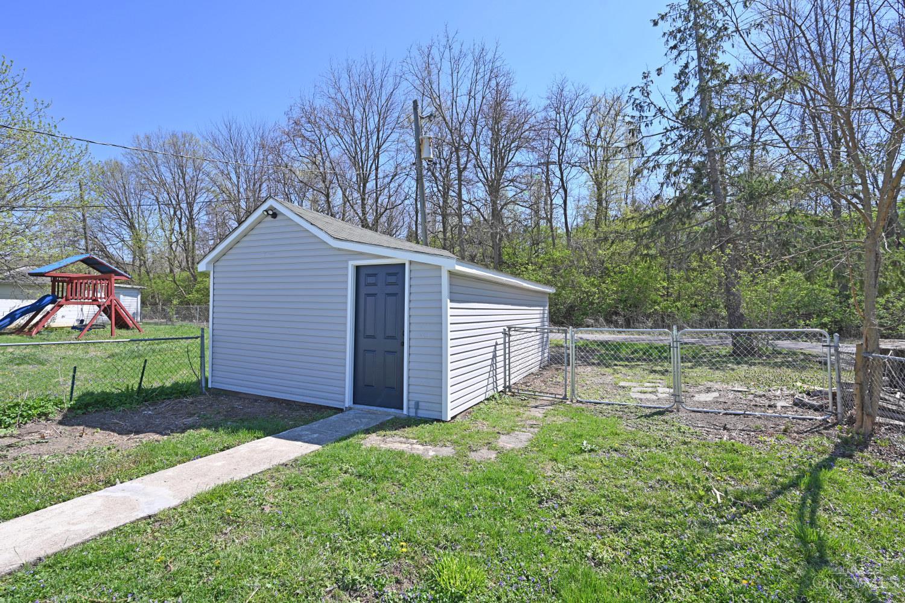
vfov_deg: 73.7
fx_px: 402
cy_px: 302
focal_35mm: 16
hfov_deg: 96.7
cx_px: 452
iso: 64
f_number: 6.3
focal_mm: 16
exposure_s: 1/200
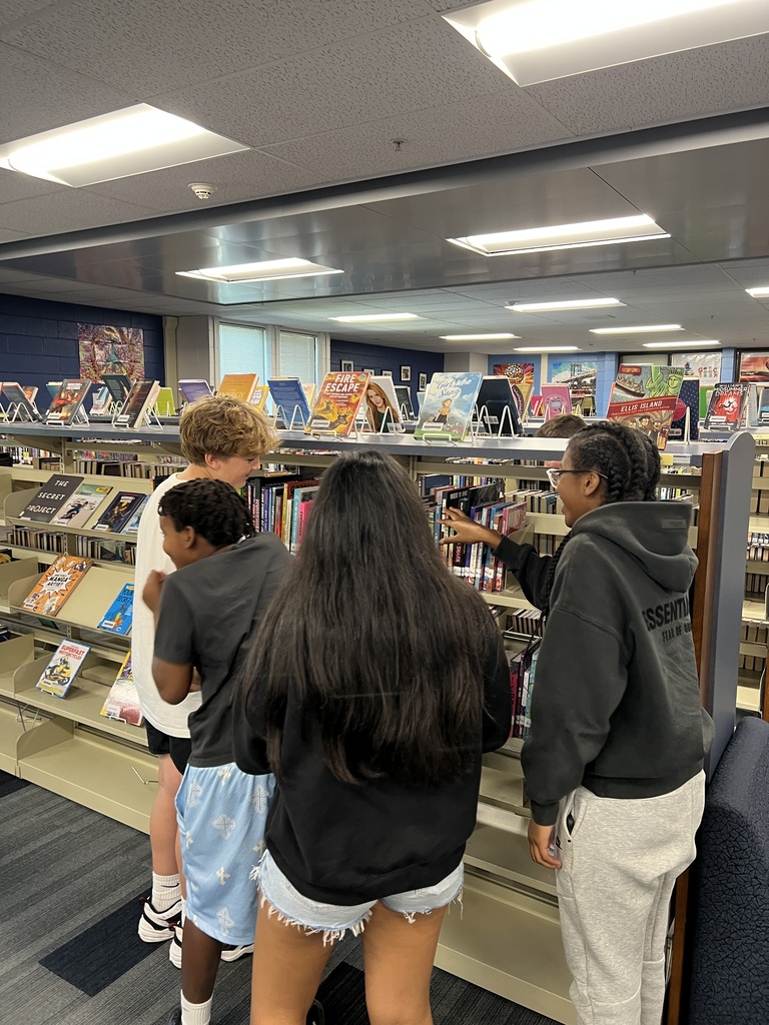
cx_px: 384
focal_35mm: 26
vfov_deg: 67.3
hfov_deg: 53.1
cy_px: 512
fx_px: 770
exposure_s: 1/60
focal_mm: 5.7
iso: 160
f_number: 1.5
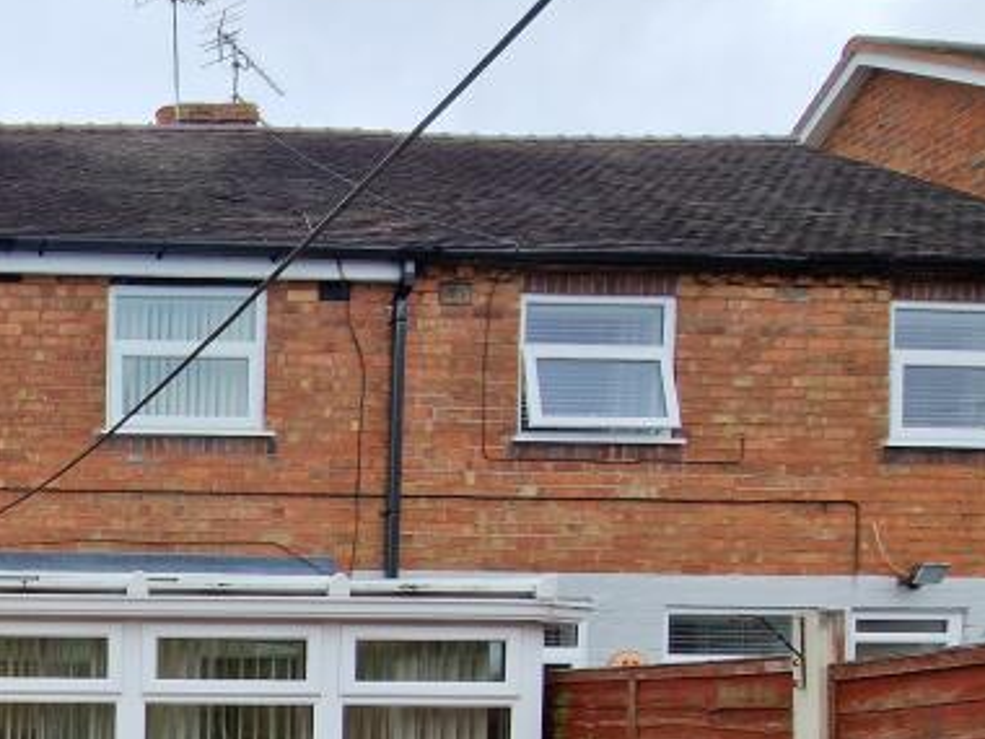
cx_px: -148
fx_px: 996
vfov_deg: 36.4
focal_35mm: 35
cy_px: 749
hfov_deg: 40.2
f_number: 2.2
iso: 50
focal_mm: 2.2
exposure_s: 1/676
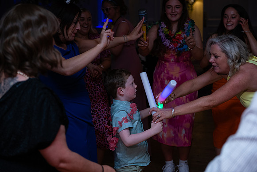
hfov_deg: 28.8
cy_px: 86
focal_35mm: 70
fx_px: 500
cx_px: 128
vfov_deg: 19.5
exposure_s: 1/160
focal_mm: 70
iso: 640
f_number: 3.5
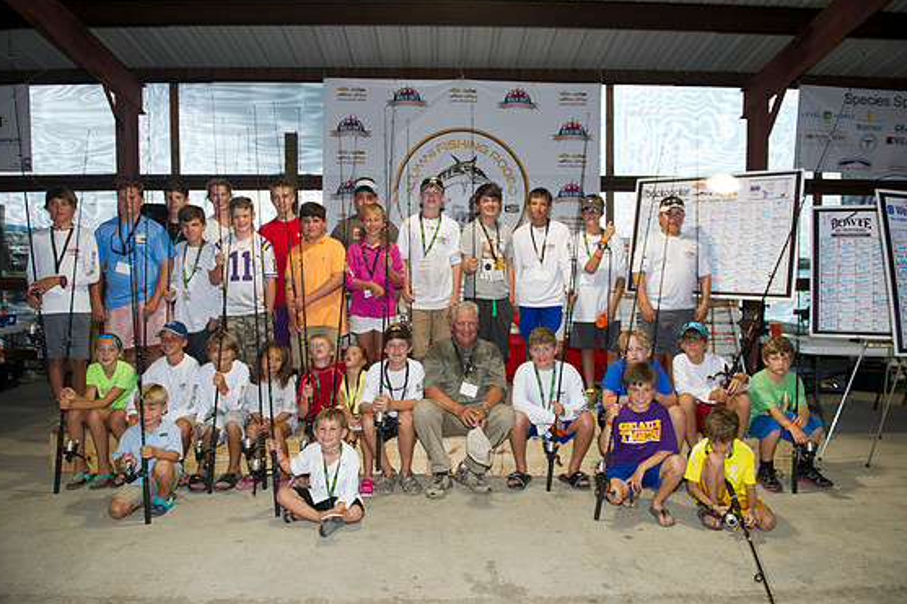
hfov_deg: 71.5
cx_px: 454
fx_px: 630
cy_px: 298
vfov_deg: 51.3
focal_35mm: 25
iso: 400
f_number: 3.2
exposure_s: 1/160
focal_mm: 24
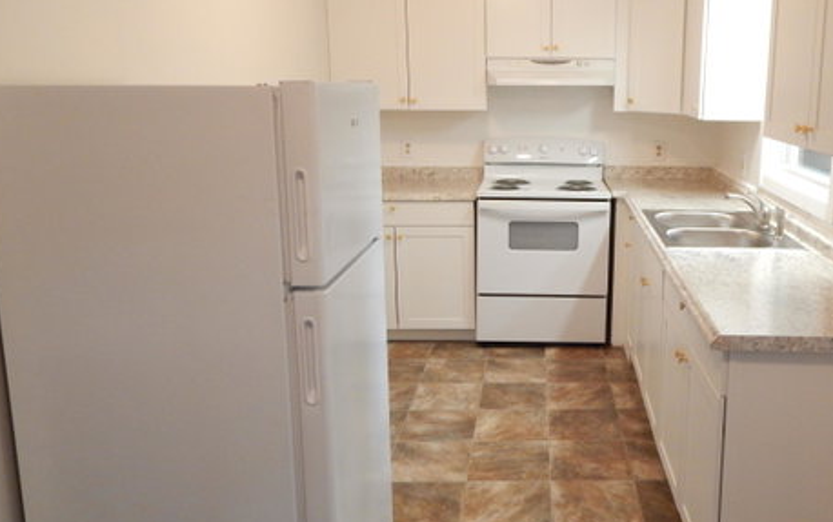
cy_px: 227
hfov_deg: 55.5
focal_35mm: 34
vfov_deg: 37.3
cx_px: 554
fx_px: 772
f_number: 3
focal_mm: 4
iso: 360
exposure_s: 1/30
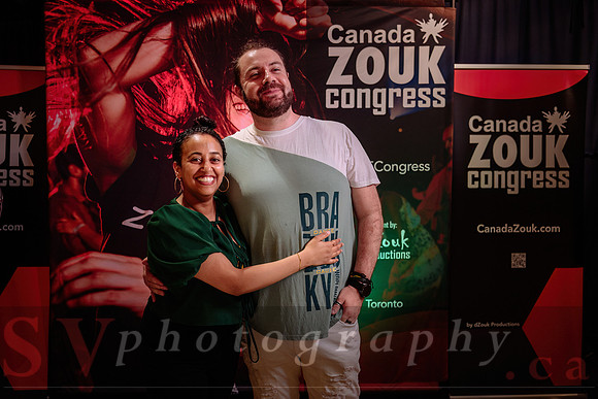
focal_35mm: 35
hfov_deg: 54.2
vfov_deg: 37.8
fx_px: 583
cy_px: 189
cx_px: 277
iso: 400
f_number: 3.2
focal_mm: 32
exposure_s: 1/60
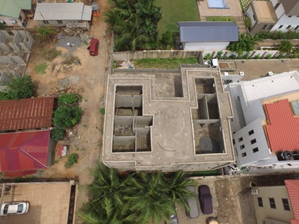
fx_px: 173
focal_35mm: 20
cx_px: 150
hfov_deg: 81.7
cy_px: 112
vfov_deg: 66.0
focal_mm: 3.61
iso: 100
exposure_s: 1/1441
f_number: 2.8
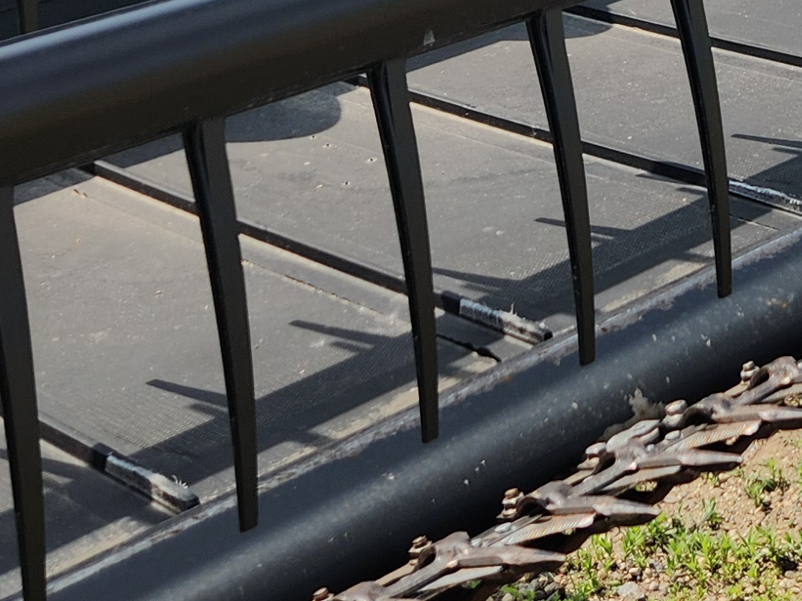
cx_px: 830
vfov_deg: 13.5
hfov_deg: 19.9
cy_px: -560
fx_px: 2201
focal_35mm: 95
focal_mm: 5.4
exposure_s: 1/1513
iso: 20
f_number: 1.8
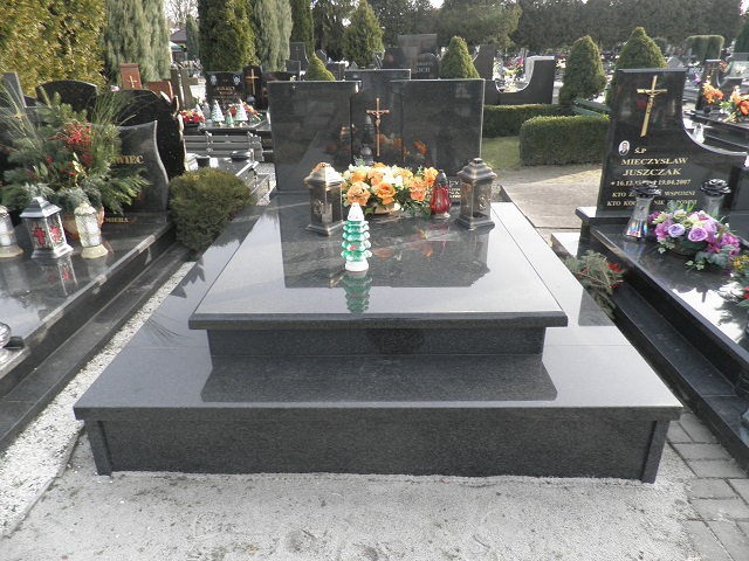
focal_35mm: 24
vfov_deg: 56.8
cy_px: 280
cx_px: 374
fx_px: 519
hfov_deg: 71.6
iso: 64
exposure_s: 1/125
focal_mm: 4.3
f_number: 3.3
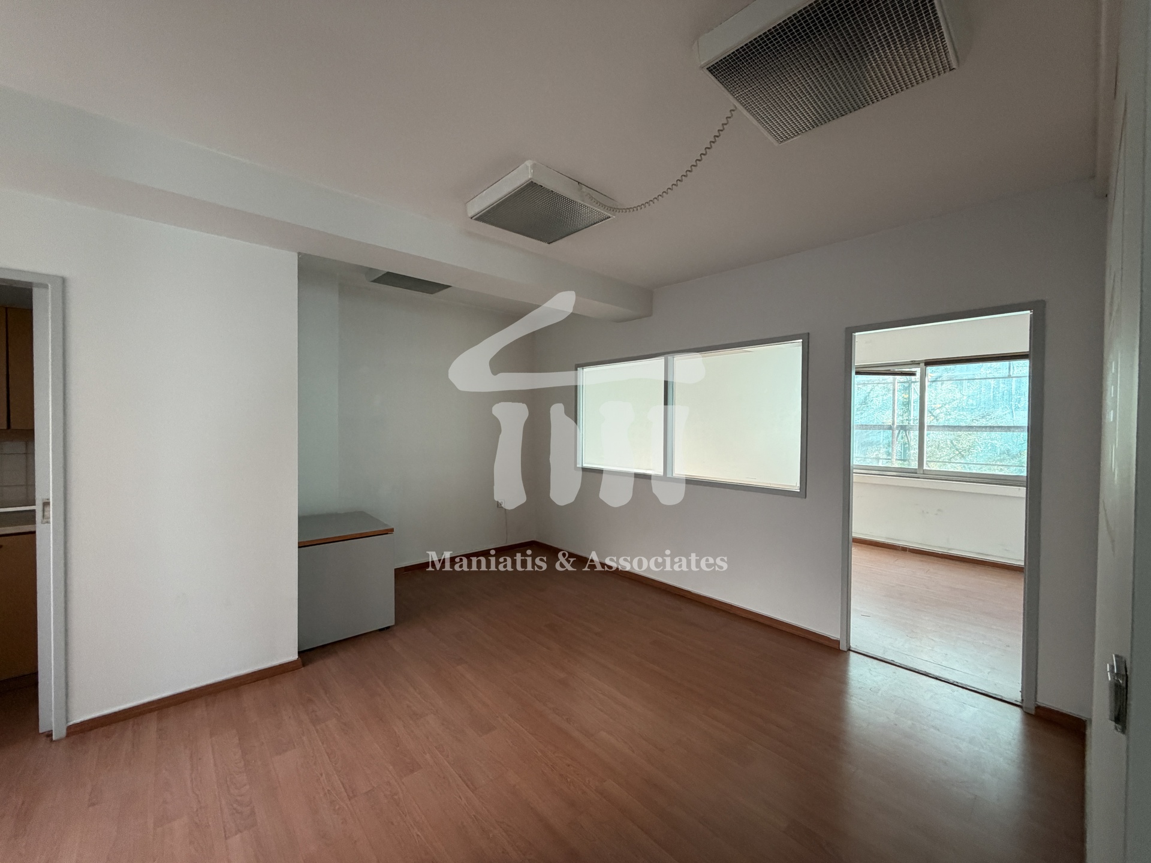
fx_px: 466
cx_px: 576
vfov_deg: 85.7
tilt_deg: -1.2
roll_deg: -0.4
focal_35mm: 14
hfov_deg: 102.1
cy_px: 432
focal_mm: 2.22
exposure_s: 1/73
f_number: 2.2
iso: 320
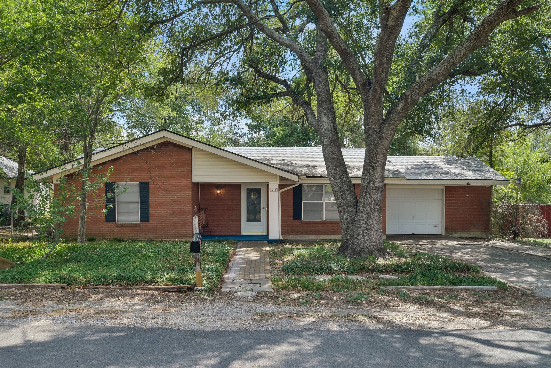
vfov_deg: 40.0
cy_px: 184
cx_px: 276
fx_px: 505
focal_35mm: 33
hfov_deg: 57.2
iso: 400
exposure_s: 1/160
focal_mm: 22
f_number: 8
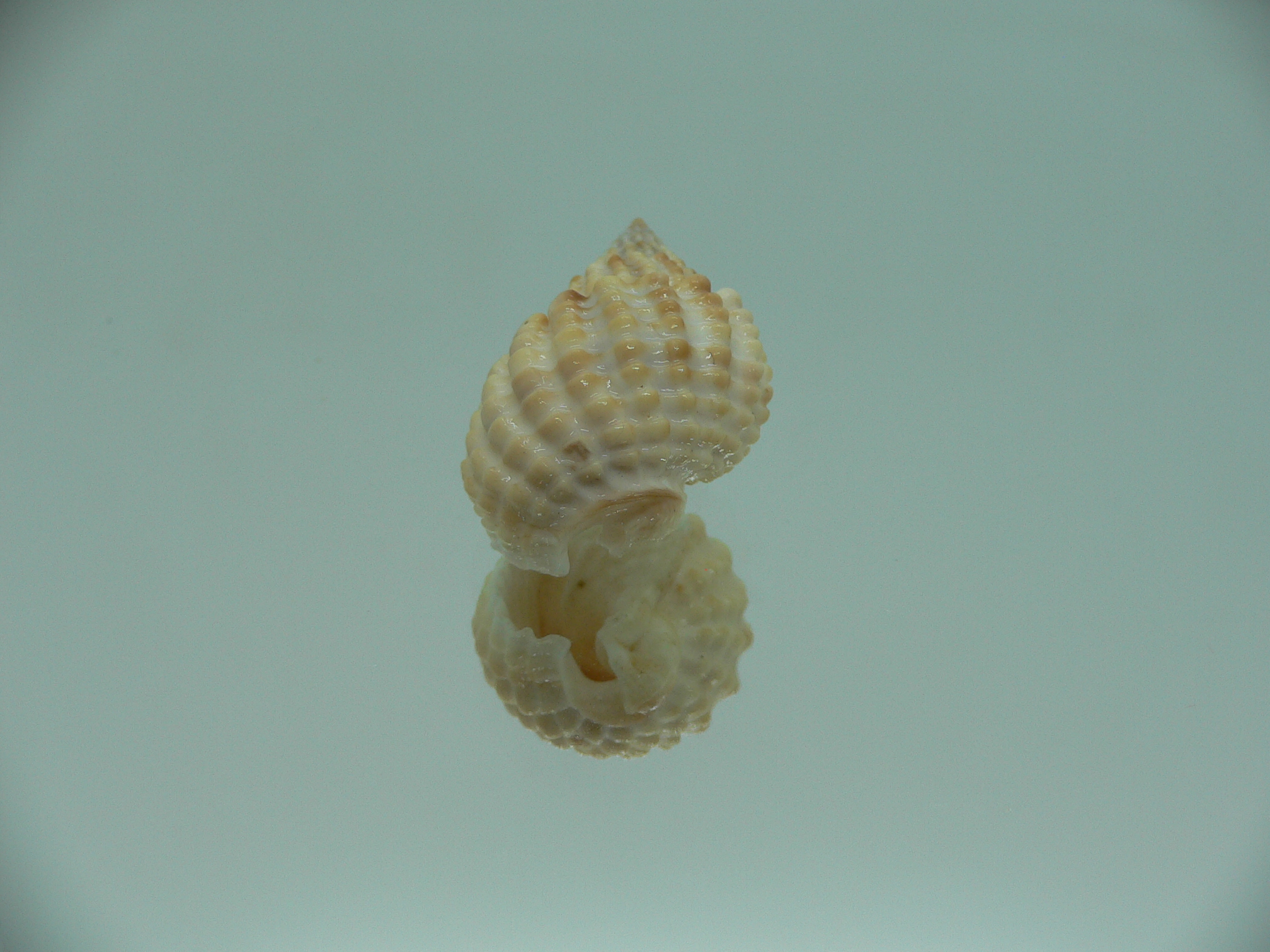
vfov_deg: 40.7
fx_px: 1284
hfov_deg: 52.6
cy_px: 476
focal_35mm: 35
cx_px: 635
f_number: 2.8
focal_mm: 4.6
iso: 80
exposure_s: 1/60
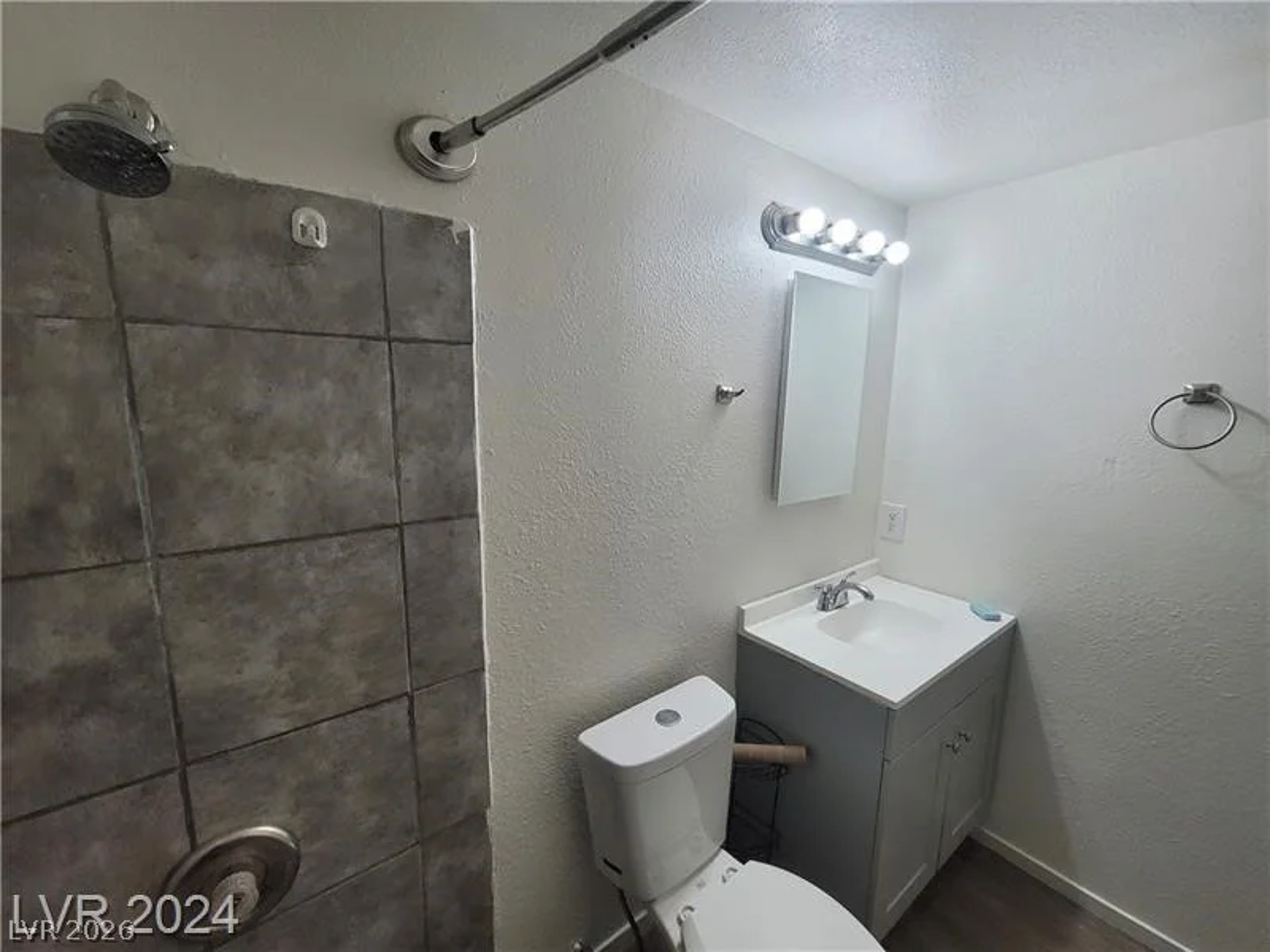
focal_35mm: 13
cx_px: 635
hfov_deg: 106.2
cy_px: 476
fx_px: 477
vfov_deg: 89.9
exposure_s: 1/120
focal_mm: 2.2
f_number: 2.2
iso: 125
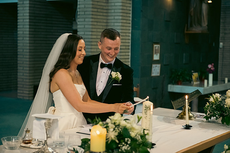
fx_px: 422
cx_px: 115
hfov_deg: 30.5
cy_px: 76
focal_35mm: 66
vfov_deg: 20.6
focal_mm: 66
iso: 1000
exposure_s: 1/160
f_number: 3.5
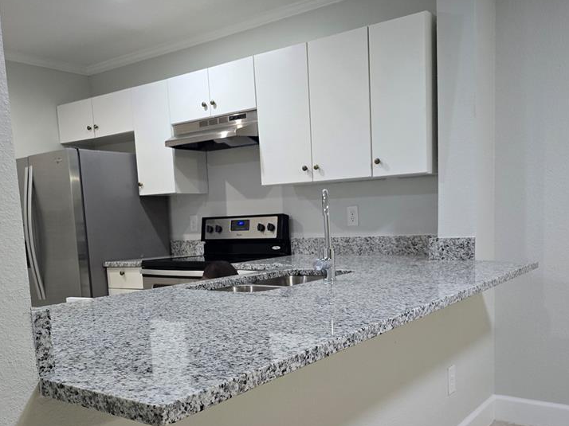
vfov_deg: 42.1
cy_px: 296
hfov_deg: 55.4
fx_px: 542
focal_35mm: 33
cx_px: 292
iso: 500
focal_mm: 6.3
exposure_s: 1/120
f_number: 1.7
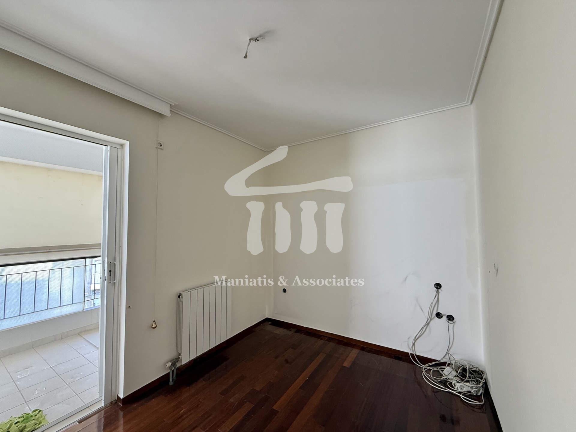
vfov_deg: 85.7
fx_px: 233
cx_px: 288
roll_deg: +0.0
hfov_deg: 102.1
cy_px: 216
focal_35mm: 14
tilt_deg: +1.7
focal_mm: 2.22
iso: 160
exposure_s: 1/99
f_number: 2.2
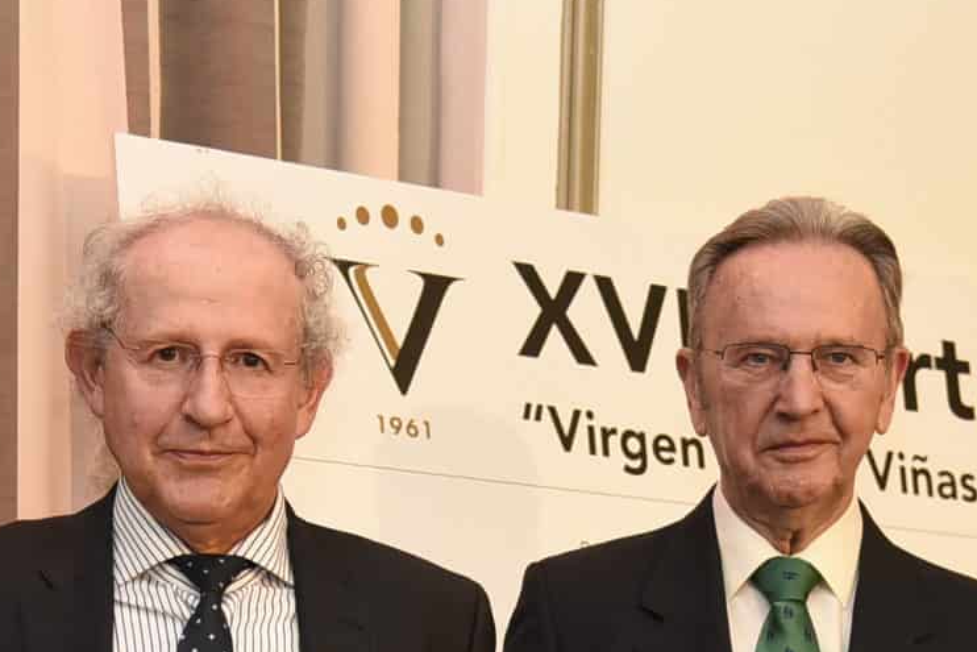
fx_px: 3447
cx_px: 442
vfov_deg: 10.6
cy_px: 786
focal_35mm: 127
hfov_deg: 16.1
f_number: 4
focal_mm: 46
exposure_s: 1/200
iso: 3200
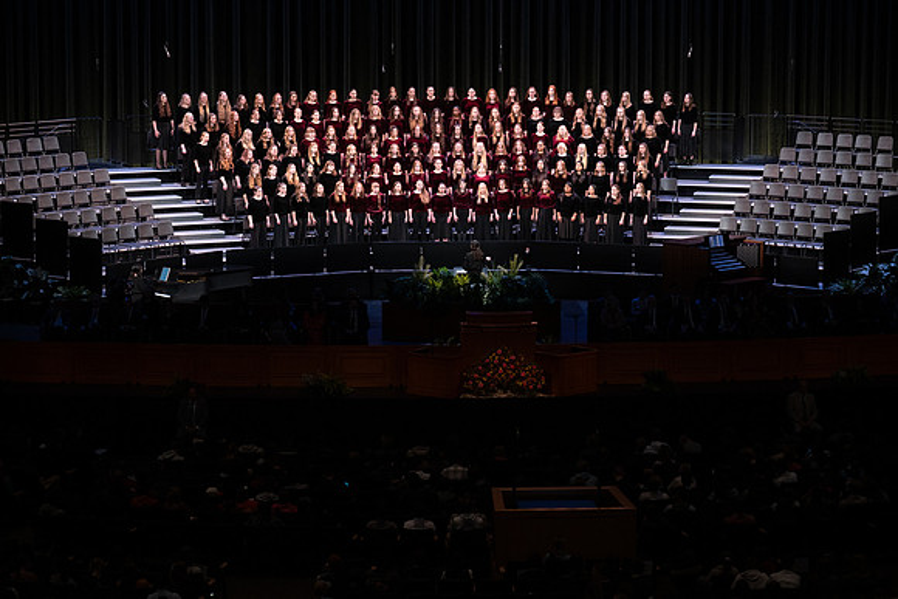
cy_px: 282
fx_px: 3138
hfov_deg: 16.3
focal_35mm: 126
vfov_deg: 10.9
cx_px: 454
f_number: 2.8
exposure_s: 1/320
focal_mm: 115
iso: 1000
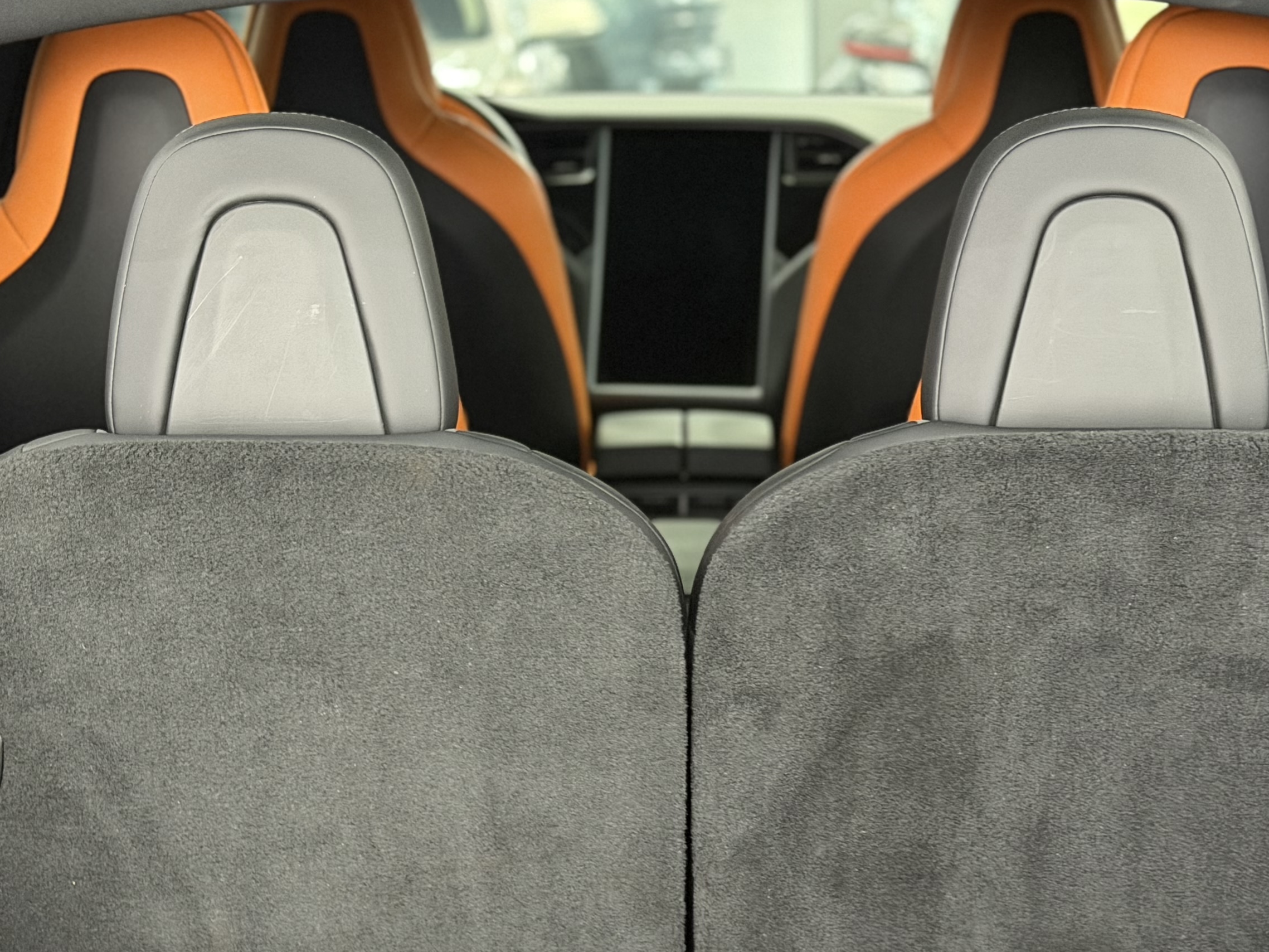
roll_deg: +0.9
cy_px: 717
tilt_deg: -16.4
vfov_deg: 17.3
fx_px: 3116
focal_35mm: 85
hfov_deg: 23.0
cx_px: 656
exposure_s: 1/25
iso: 500
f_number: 1.78
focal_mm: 6.76
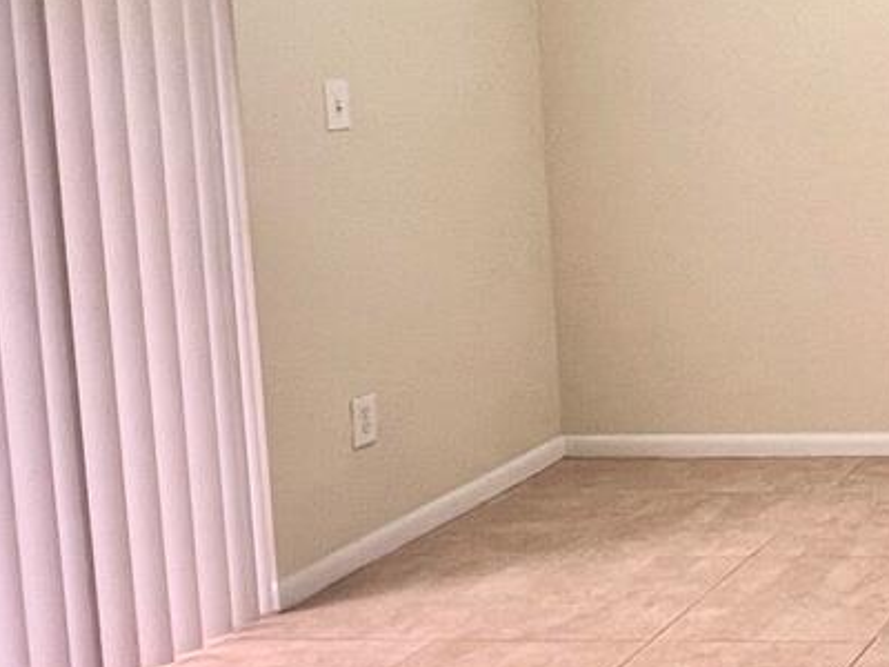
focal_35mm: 52
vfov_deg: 27.3
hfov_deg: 27.6
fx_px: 1335
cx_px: 1273
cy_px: 111
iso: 100
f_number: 1.8
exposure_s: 1/99
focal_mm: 1.57
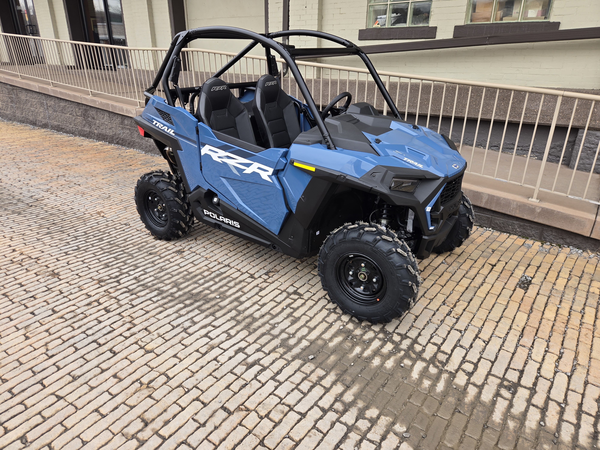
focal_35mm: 23
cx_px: 300
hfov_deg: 73.9
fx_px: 399
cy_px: 225
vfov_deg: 58.9
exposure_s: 1/281
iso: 25
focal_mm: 5.4
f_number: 1.8
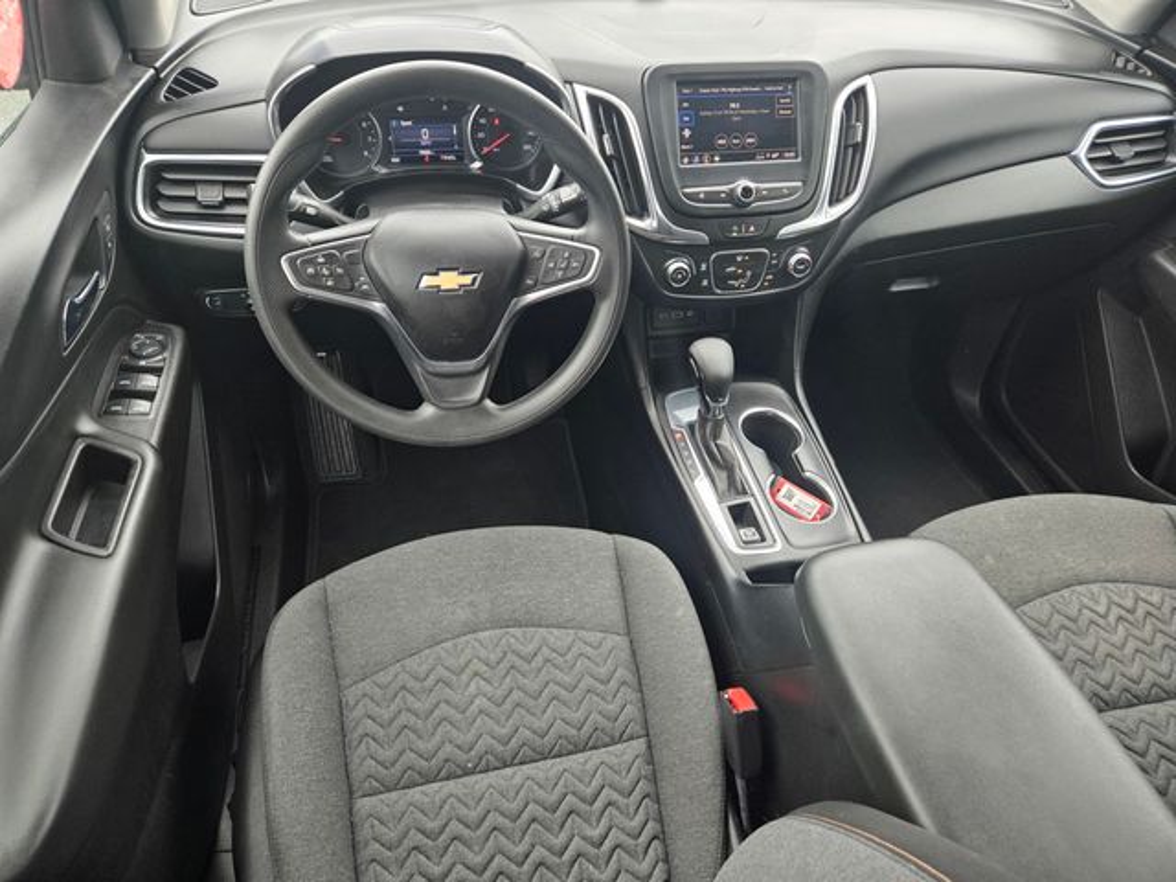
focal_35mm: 23
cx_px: 588
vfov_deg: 58.9
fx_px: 781
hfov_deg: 73.9
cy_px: 441
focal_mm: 5.4
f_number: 1.8
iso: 80
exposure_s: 1/180
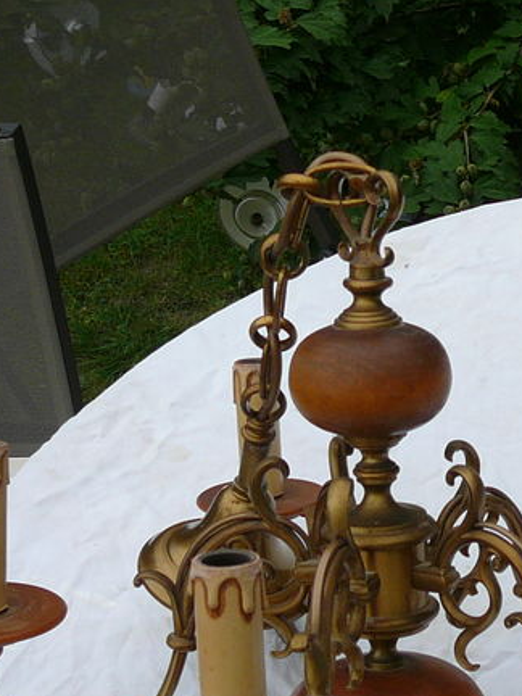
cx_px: 706
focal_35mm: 81
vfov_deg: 24.1
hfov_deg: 17.0
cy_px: 435
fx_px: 1629
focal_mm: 5.2
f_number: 2.8
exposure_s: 1/800
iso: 80
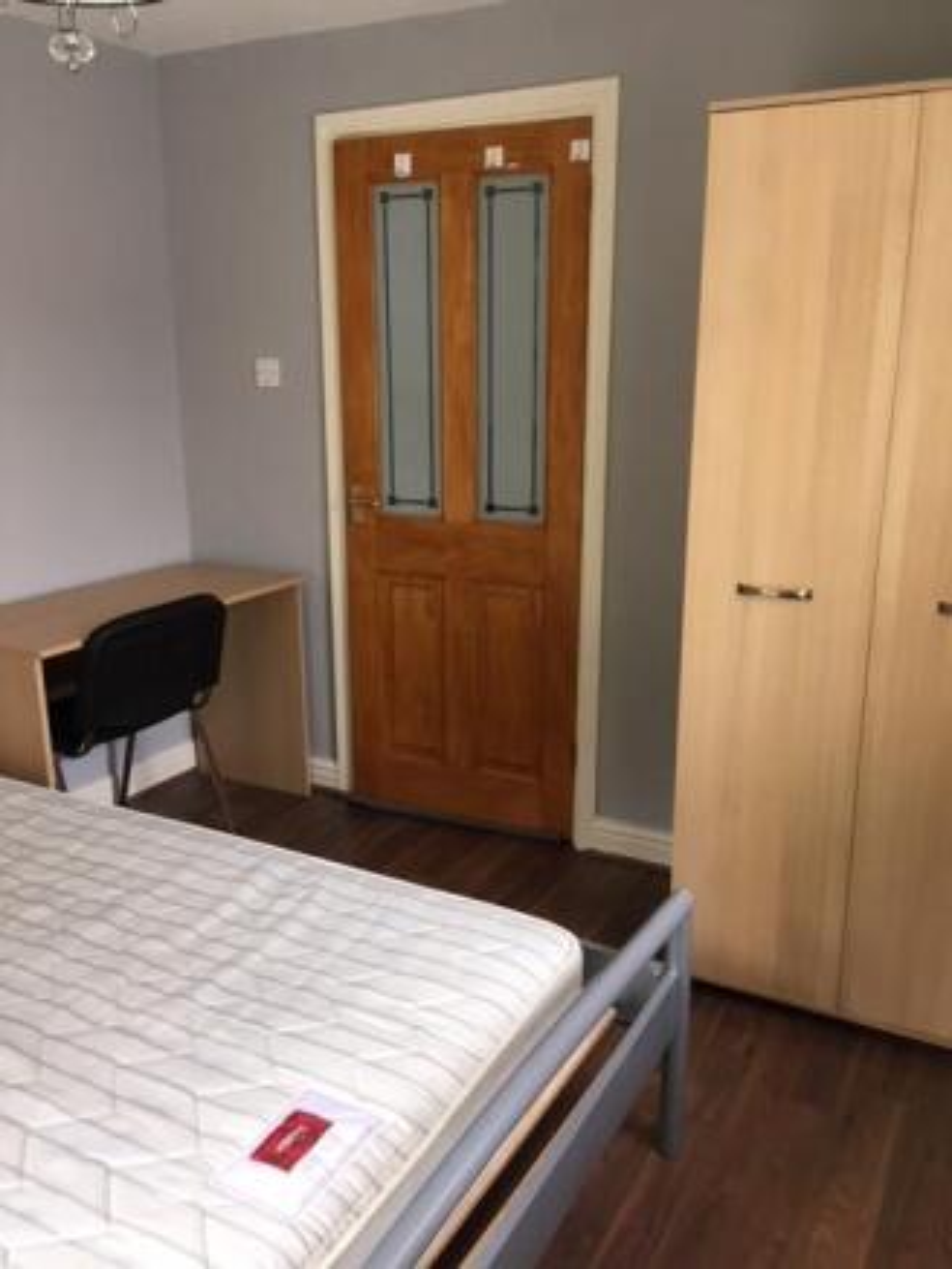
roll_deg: -0.4
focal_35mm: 29
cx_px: 476
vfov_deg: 61.6
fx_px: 1063
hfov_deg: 48.2
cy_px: 634
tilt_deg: -16.4
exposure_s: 1/33
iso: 100
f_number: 2.2
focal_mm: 4.15
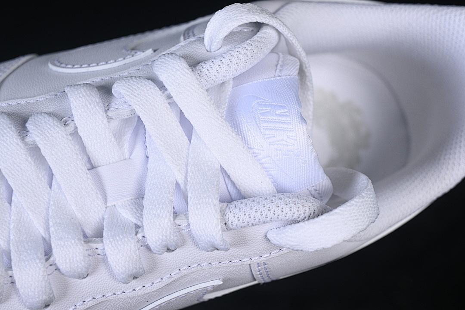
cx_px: 232
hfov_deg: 27.0
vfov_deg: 18.2
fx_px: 969
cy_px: 155
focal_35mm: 75
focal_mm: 50
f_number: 7.1
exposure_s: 1/80
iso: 160
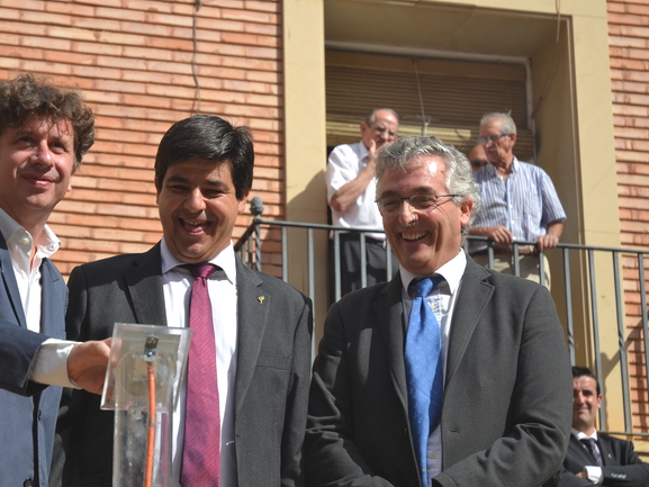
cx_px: 243
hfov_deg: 17.5
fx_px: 2100
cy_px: 246
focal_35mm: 112
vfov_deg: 13.2
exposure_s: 1/640
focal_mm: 56
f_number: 6.3
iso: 100
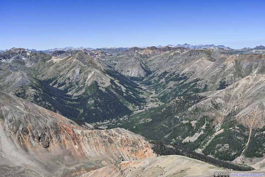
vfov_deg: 38.9
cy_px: 88
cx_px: 132
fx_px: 250
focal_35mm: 34
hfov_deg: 55.8
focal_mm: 34
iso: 64
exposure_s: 1/250
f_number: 9
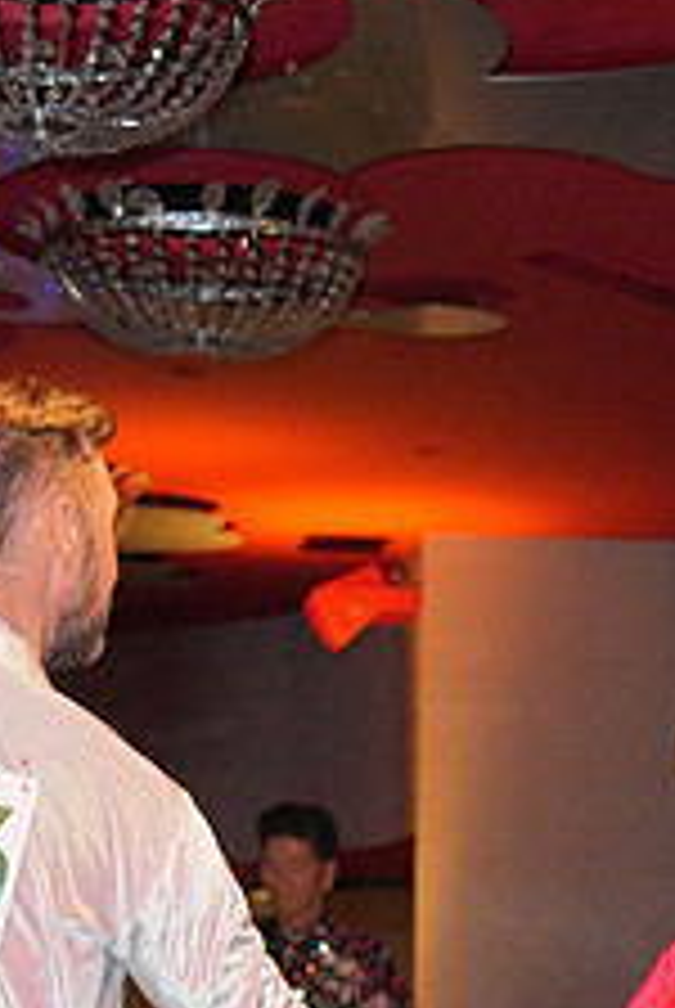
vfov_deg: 16.3
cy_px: 1274
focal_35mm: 119
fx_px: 3336
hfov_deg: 11.5
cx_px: 412
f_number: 4
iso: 4000
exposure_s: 1/200
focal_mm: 46
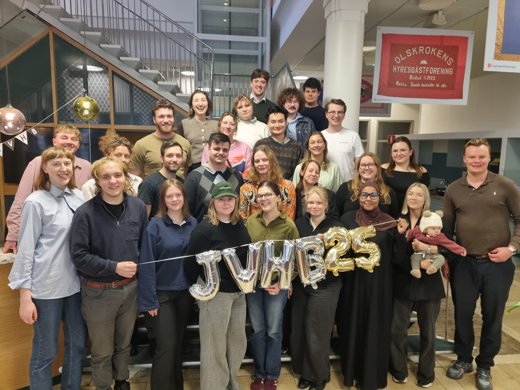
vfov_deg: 53.1
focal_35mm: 26
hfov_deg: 67.3
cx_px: 260
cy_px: 195
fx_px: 391
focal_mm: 5.4
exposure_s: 1/100
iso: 320
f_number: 1.8
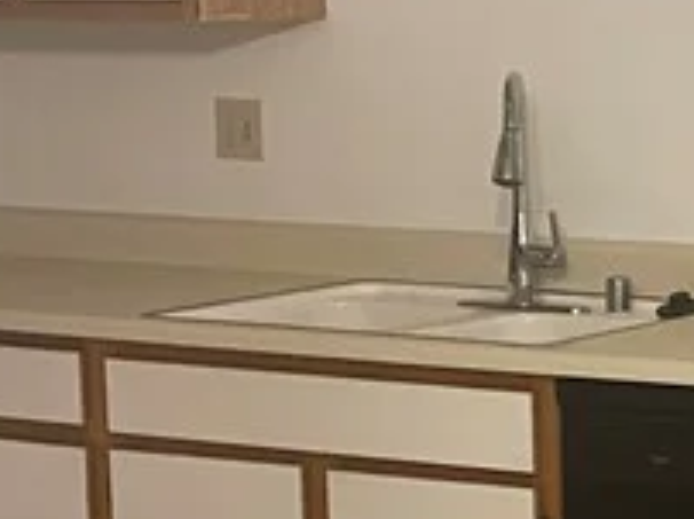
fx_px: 2643
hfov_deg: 13.6
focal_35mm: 132
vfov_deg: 11.2
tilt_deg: -5.9
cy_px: 282
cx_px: 1199
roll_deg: +0.7
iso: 250
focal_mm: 4.2
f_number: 1.6
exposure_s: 1/60
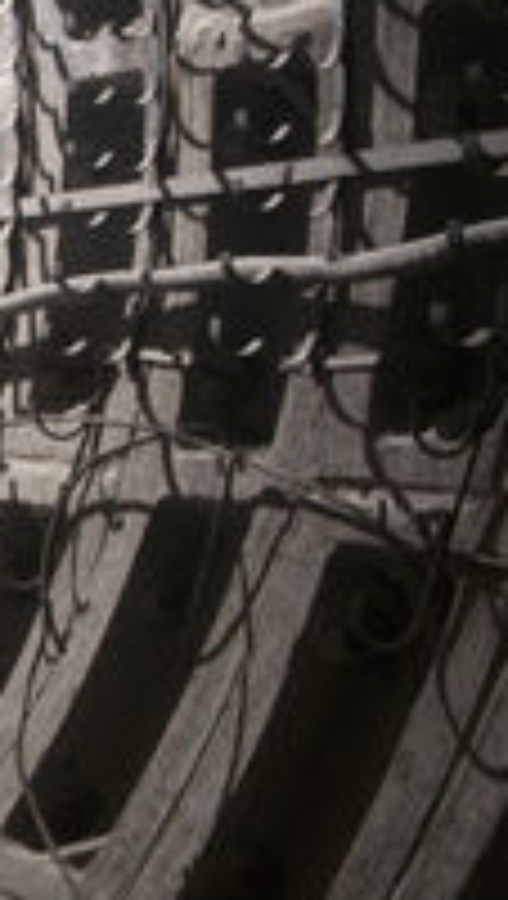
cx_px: -1056
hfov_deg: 8.1
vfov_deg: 16.8
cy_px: 189
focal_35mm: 127
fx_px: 3031
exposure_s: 2.5
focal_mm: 18
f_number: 9
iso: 200
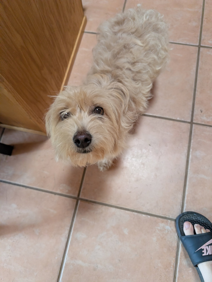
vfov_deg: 71.5
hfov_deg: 56.9
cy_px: 141
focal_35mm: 24
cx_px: 106
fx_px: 195
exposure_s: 1/350
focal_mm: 6.9
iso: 1608
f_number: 1.68
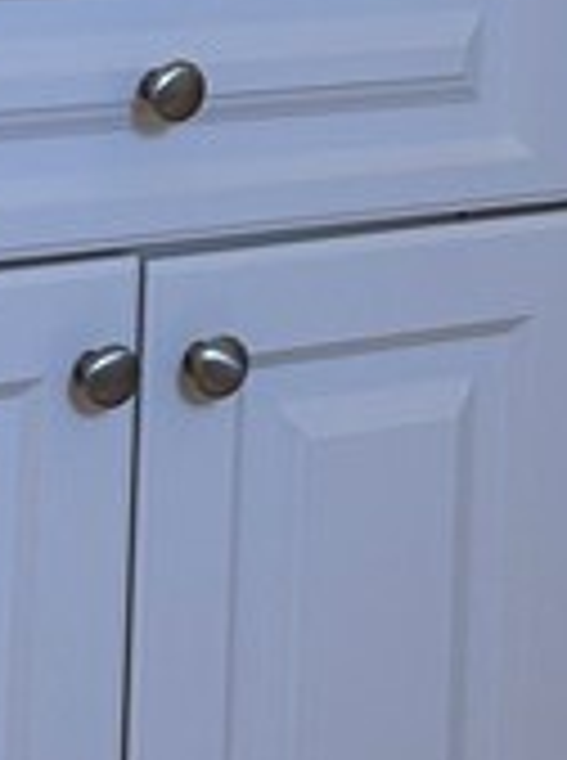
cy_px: -648
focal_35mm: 158
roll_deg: -1.2
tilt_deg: +4.1
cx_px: 724
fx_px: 3464
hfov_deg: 9.2
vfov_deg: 11.5
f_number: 1.5
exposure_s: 1/120
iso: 100
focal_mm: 5.7
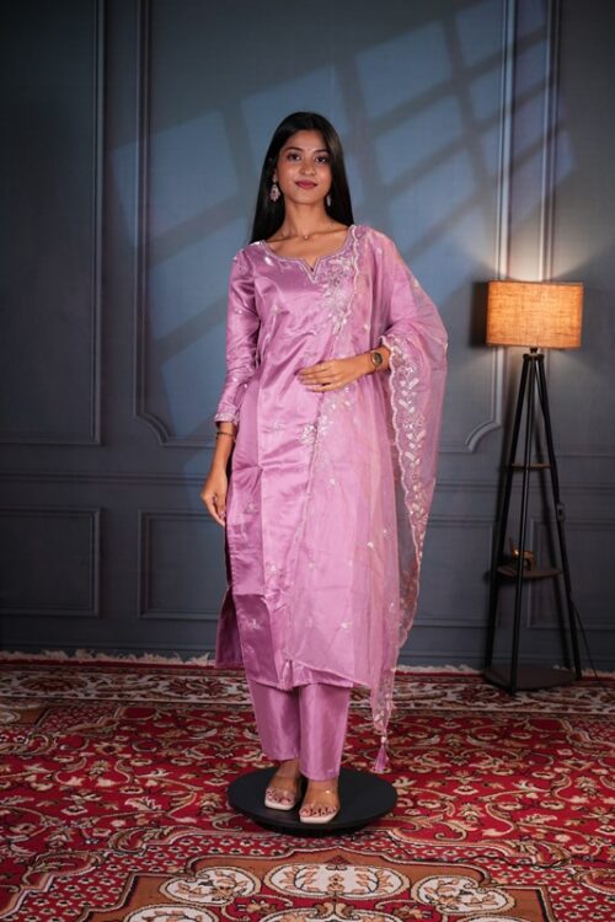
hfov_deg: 24.6
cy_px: 461
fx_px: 1409
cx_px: 308
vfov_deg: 36.2
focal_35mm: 55
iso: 800
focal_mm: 55
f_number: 5.6
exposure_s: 1/100
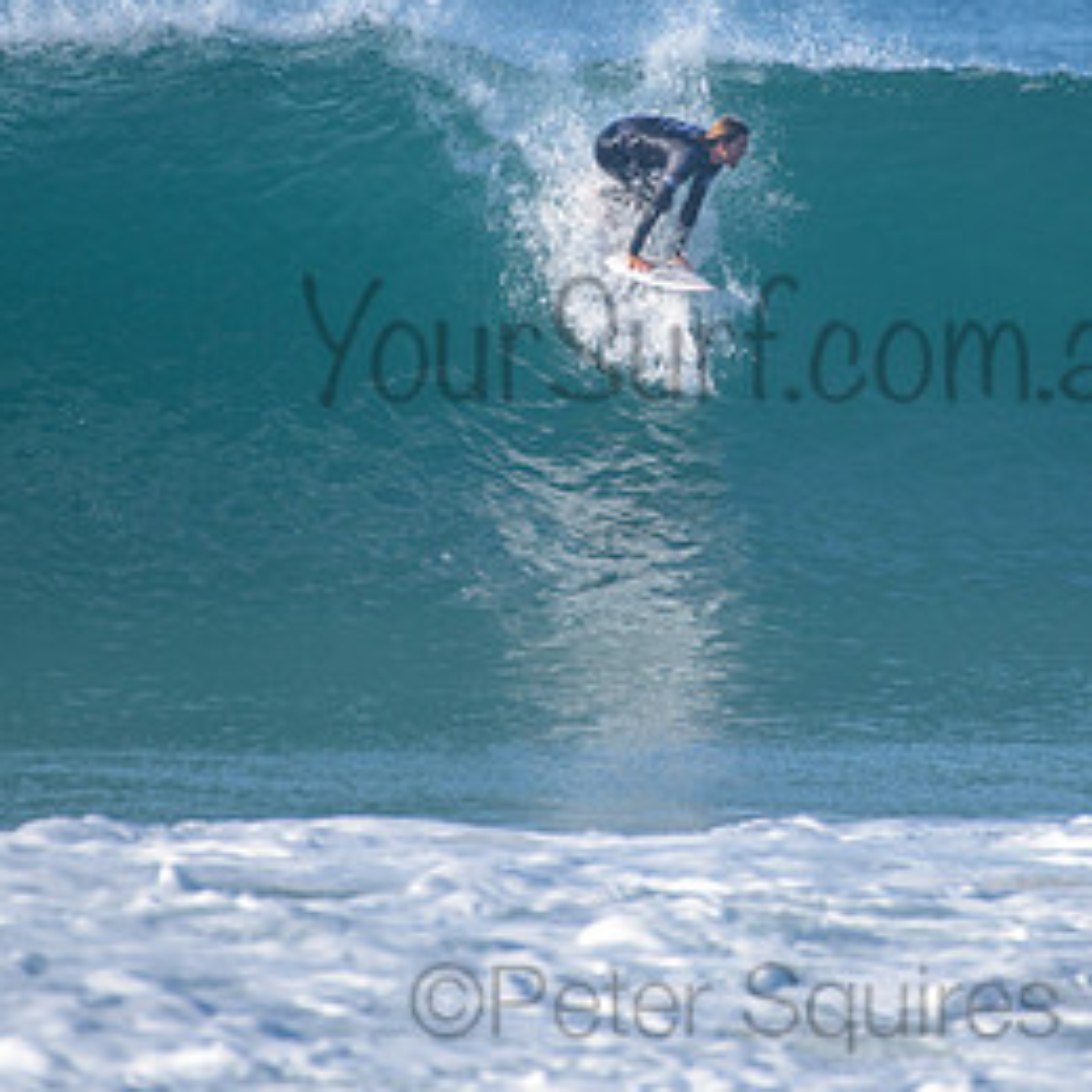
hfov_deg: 1.9
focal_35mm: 947
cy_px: 304
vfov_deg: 1.9
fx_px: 33799
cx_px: 735
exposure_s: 1/2000
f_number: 5.6
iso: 250
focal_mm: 500
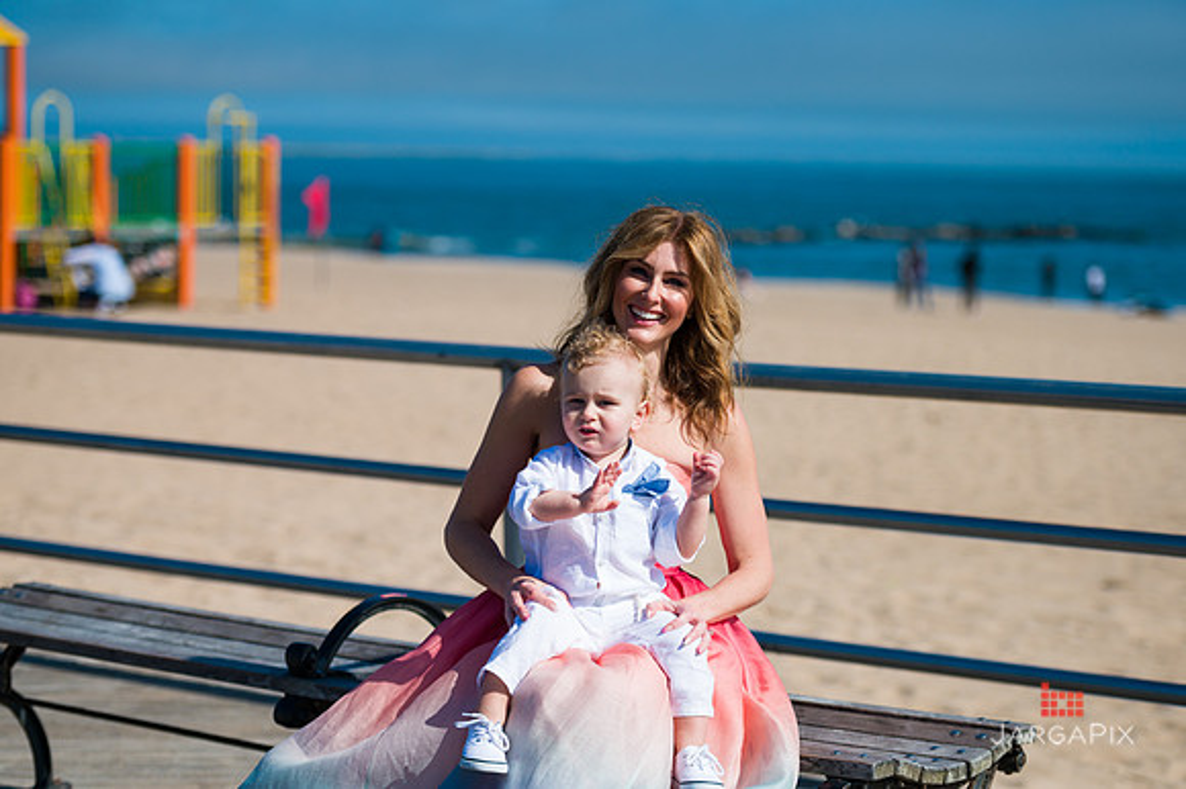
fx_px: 3292
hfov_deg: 20.4
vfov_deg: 13.7
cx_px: 593
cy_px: 394
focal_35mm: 100
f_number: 3.2
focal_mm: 100
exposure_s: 1/6400
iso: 200
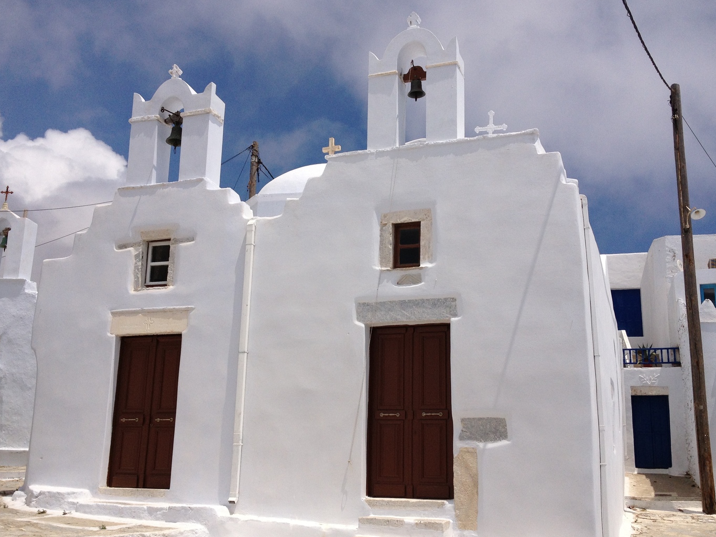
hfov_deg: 45.8
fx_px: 848
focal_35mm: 41
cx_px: 361
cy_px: 286
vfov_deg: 35.1
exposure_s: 1/5525
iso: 50
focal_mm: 4.28
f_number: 2.4
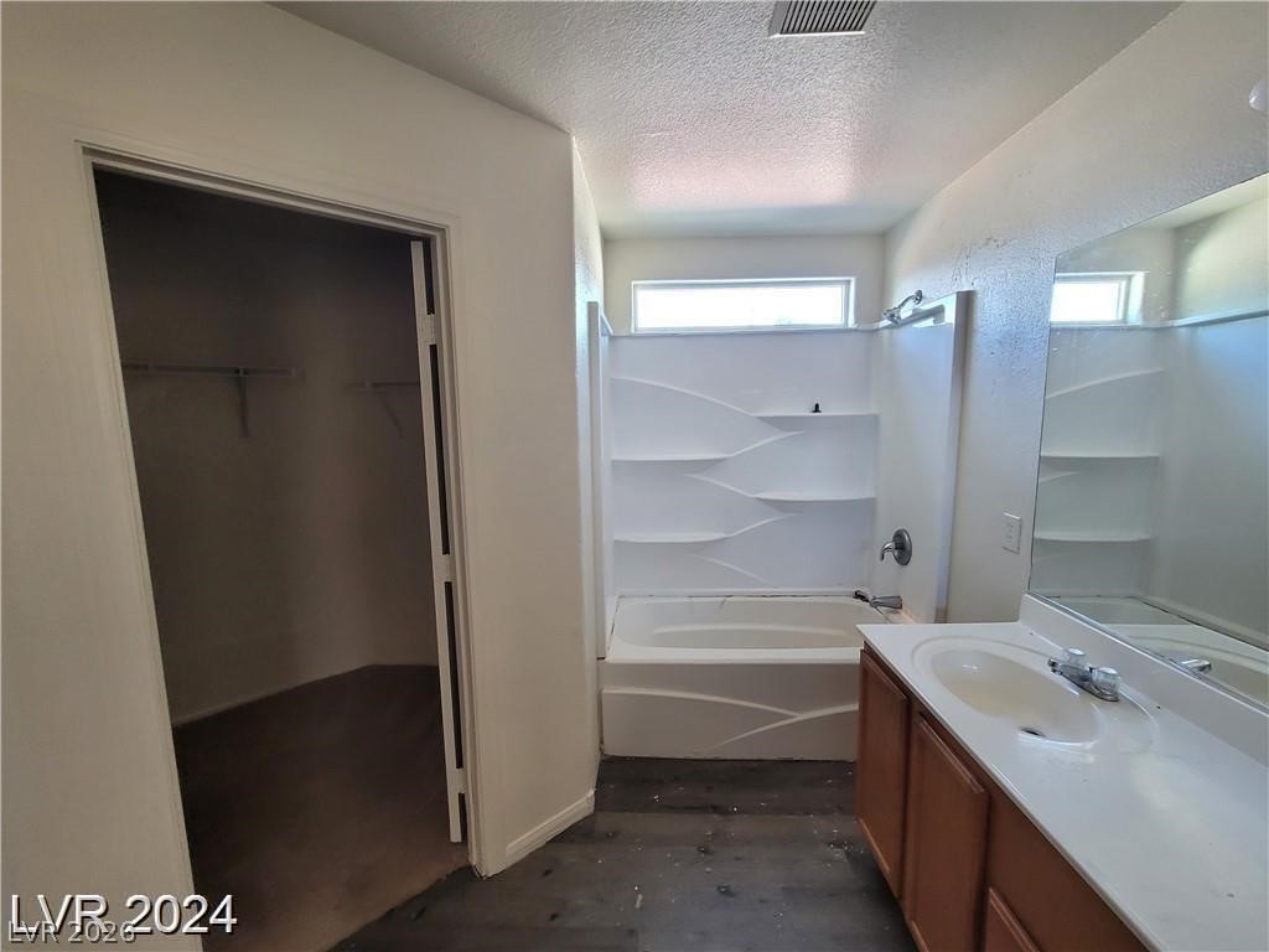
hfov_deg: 106.2
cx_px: 634
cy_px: 476
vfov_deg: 89.9
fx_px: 477
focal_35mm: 13
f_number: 2.2
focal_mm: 2.2
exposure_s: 1/60
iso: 250
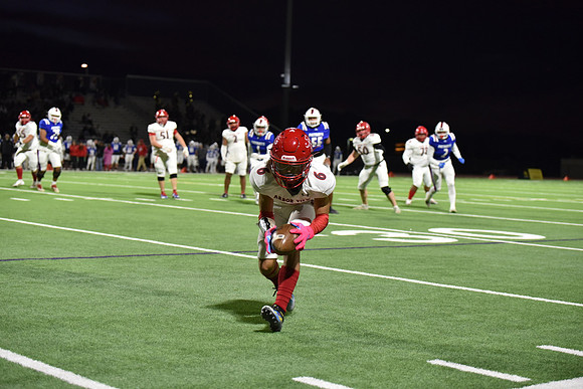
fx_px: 1134
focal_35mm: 70
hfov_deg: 28.8
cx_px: 292
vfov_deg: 19.5
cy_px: 194
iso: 2800
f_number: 2.8
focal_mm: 70
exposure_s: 1/500
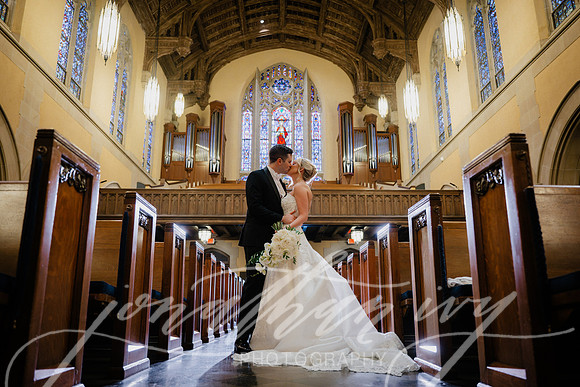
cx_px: 290
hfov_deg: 64.5
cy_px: 194
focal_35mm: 28
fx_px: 459
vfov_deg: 45.7
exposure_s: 1/50
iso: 800
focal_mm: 28.5
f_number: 2.8
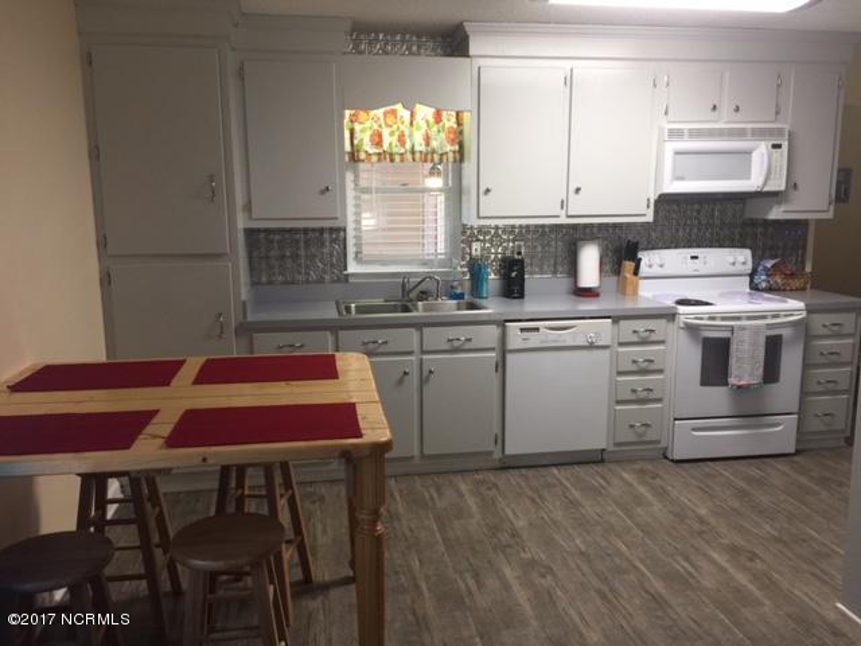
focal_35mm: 29
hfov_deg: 61.7
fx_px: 721
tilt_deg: -10.3
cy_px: 323
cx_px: 430
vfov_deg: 48.2
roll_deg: +0.0
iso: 40
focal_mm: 4.15
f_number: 2.2
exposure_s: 1/30
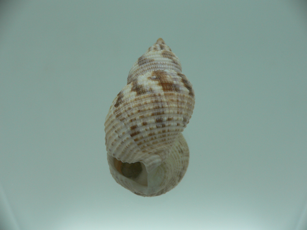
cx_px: 154
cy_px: 115
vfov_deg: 40.7
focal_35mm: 35
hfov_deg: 52.6
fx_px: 310
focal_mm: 4.6
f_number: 2.8
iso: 80
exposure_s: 1/60
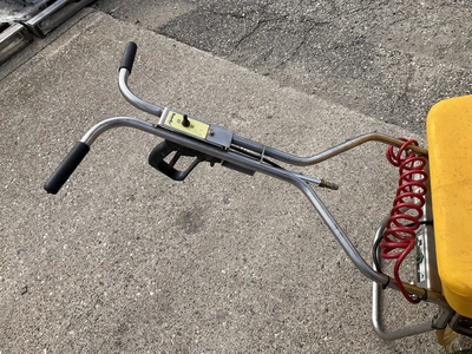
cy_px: 177
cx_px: 236
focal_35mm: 29
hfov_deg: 61.7
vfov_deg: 48.2
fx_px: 395
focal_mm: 3
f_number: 1.8
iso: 25
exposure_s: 1/1250
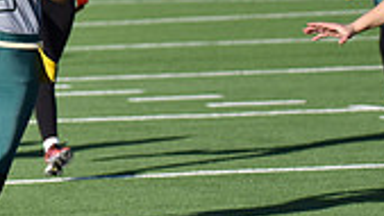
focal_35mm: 538
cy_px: 28
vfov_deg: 2.3
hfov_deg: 4.0
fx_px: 5477
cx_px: -252
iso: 640
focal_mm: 150
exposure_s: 1/4000
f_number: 5
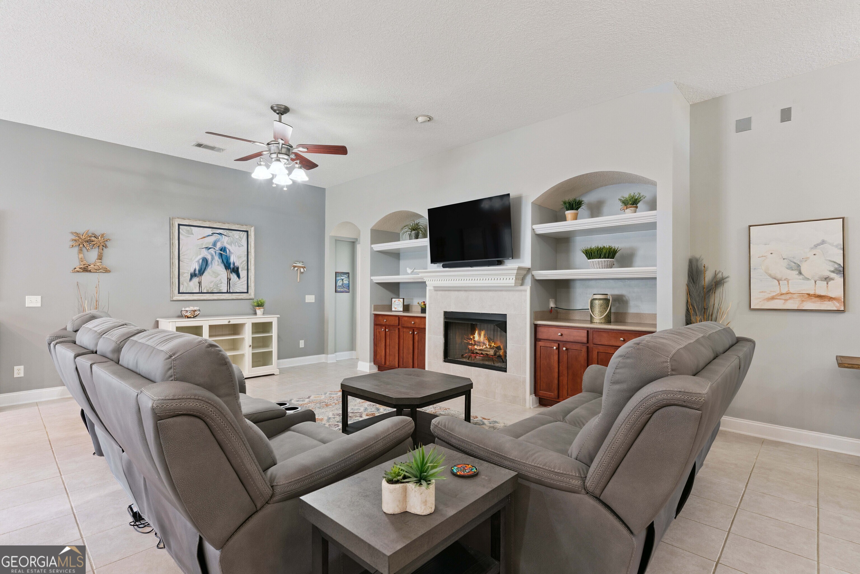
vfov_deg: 70.5
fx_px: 406
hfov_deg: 93.3
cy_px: 287
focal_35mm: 17
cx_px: 430
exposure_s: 1/5
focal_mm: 17
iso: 250
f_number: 8
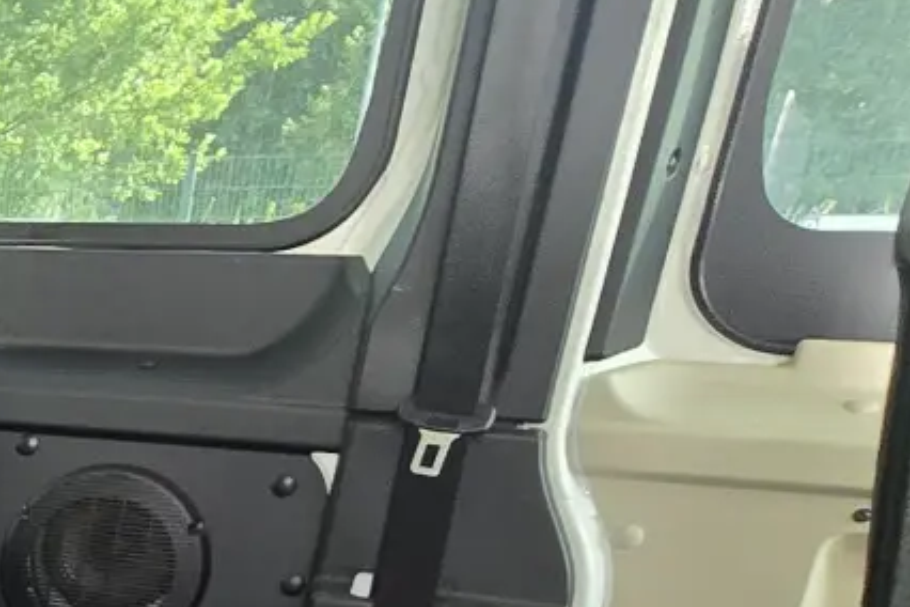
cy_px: 863
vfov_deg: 19.8
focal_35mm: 61
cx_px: -590
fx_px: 1542
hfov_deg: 23.3
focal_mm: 2.2
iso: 200
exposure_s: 1/50
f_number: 2.2
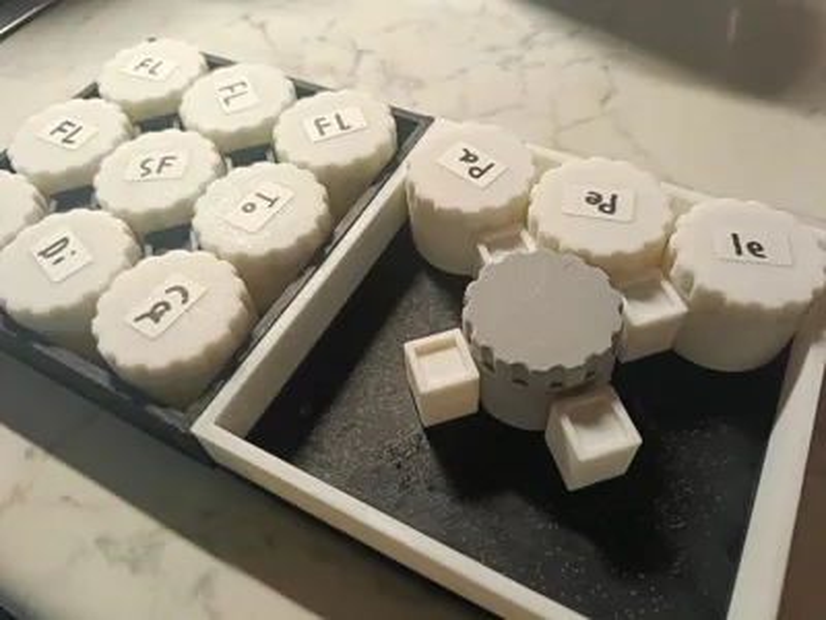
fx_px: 620
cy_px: 310
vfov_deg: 53.1
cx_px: 413
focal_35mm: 26
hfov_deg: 67.3
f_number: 1.75
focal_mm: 5.25
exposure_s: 1/33.3
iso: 400
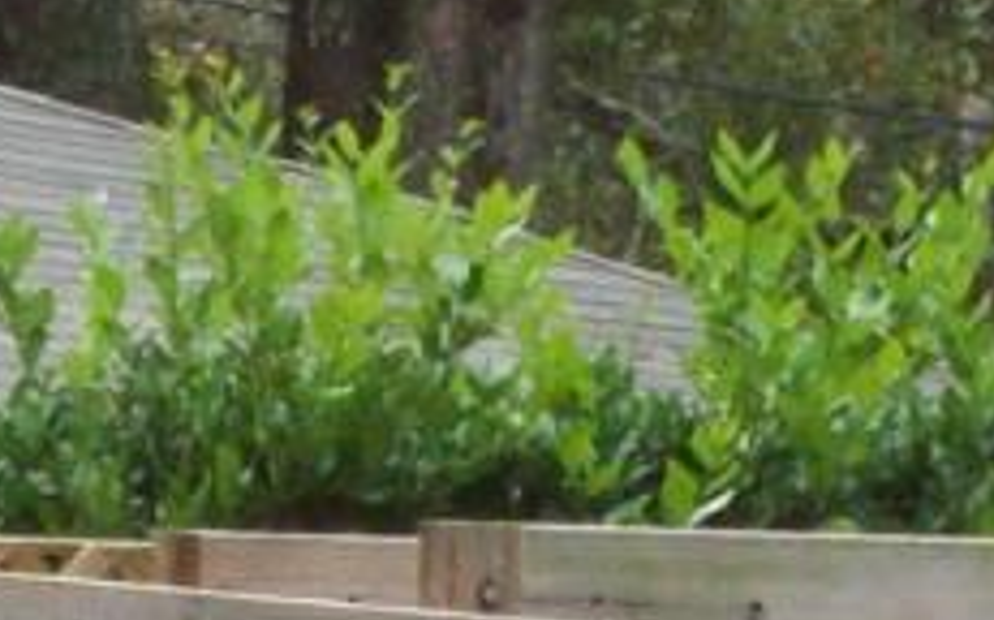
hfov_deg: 3.3
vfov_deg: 2.1
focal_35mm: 635
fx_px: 17189
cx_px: 727
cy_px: 1356
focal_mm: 18
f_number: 4.8
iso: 200
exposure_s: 1/253
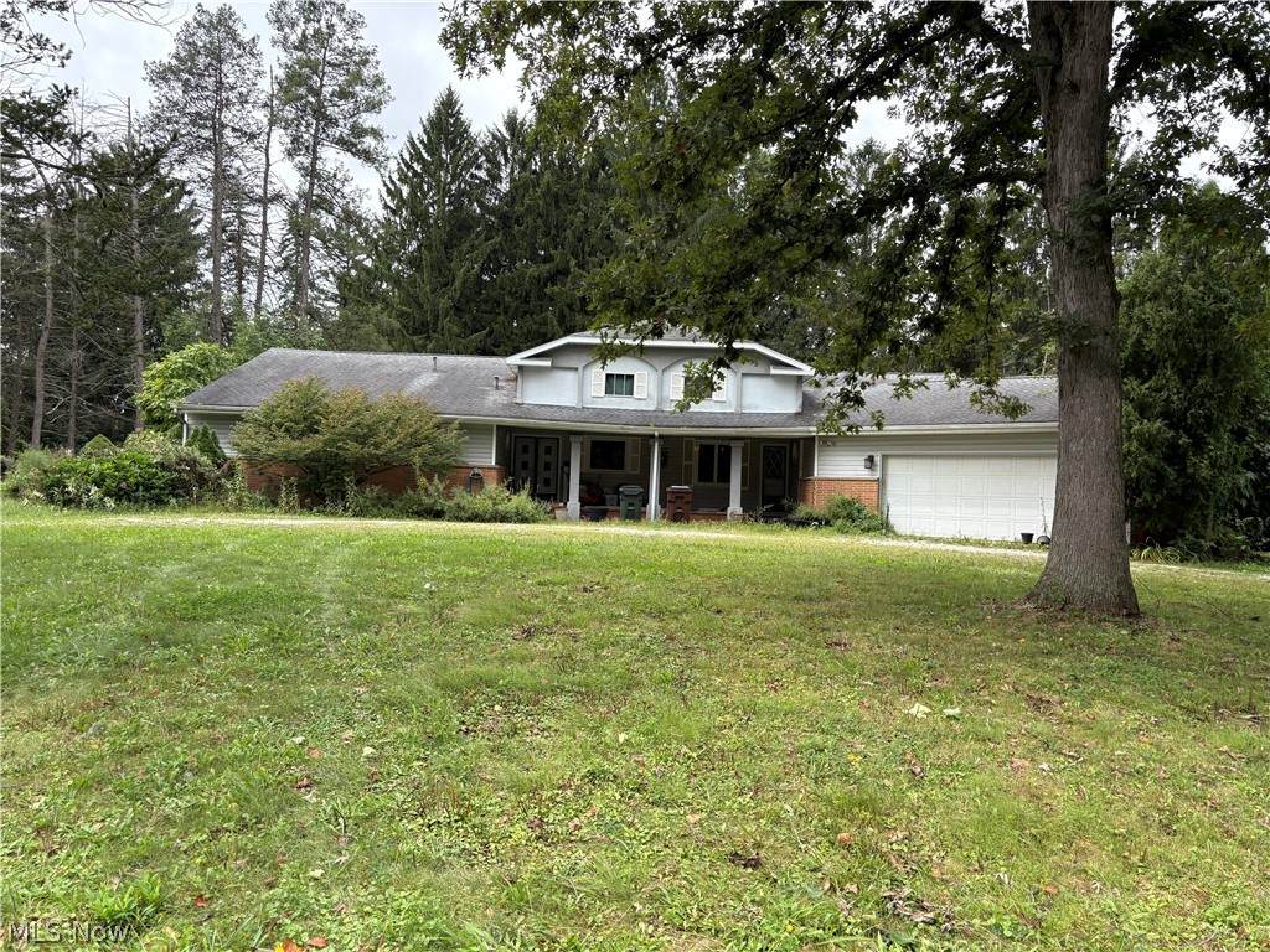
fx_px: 954
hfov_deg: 67.3
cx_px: 635
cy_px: 476
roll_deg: -1.1
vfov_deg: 53.1
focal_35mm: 26
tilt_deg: +1.6
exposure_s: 1/920
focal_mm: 5.96
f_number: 1.6
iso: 64
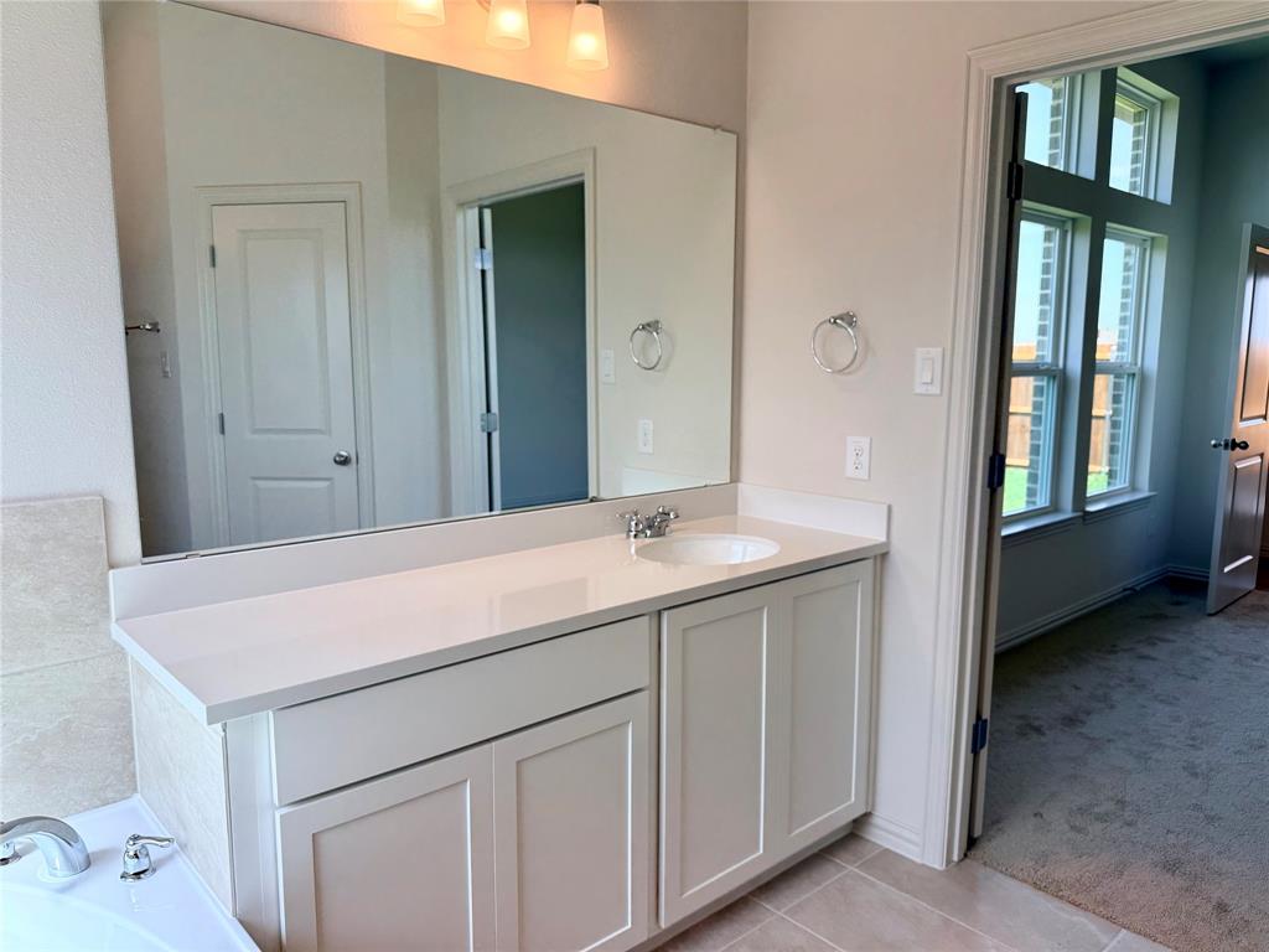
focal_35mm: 24
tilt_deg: -7.4
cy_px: 476
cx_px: 634
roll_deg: +0.3
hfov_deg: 71.6
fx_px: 880
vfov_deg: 56.8
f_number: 1.78
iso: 100
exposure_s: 1/593
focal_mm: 6.76
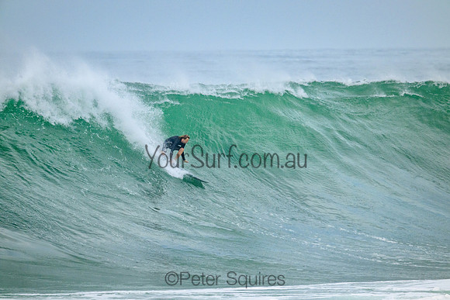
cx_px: 225
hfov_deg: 3.1
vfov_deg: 2.1
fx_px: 8252
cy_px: 150
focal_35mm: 660
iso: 1800
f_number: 11
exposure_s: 1/2500
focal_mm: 660
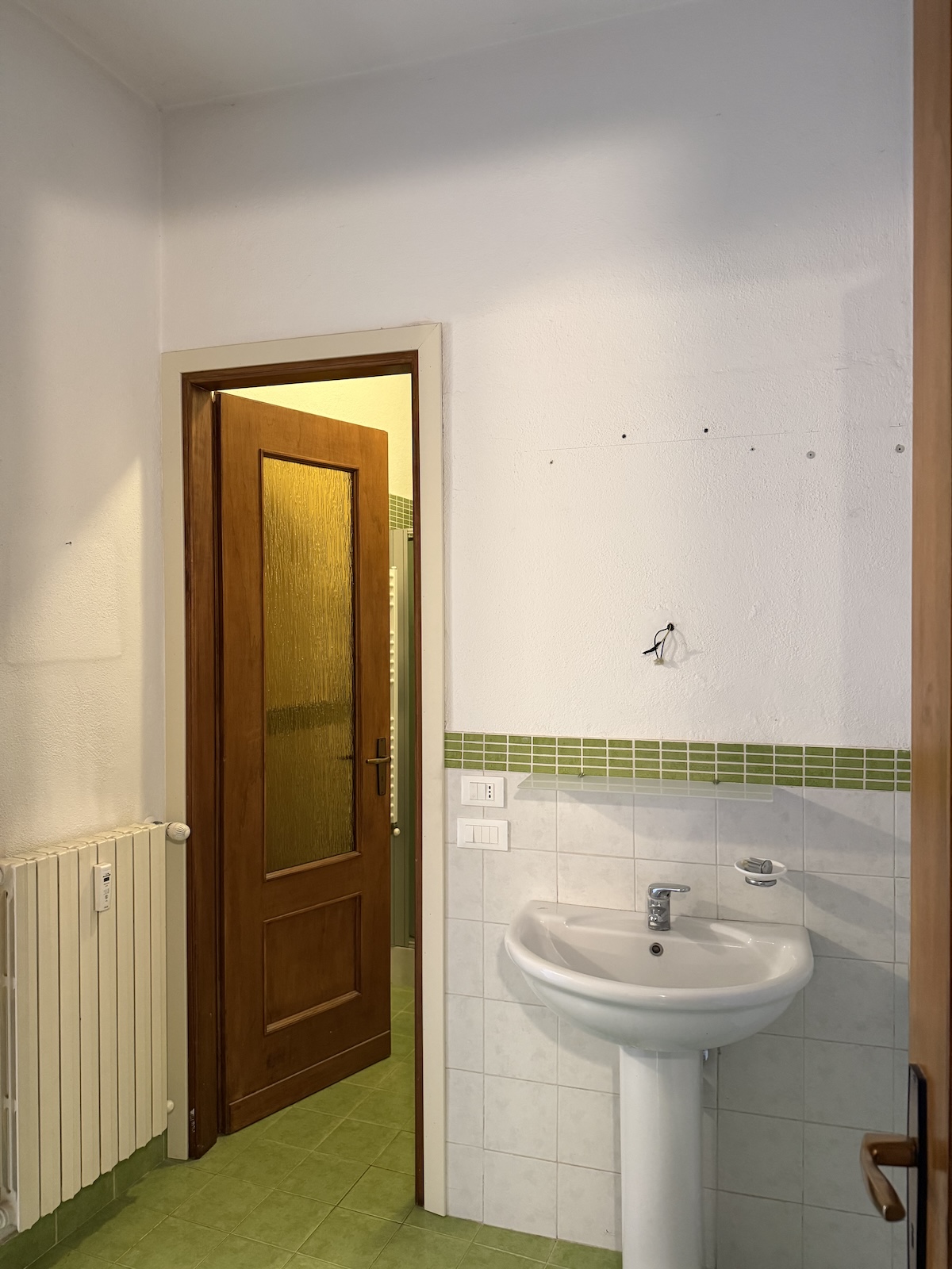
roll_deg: -0.5
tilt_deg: -0.5
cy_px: 634
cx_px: 476
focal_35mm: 24
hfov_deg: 56.8
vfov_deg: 71.6
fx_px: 880
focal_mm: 6.76
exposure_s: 1/50
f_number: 1.78
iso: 400
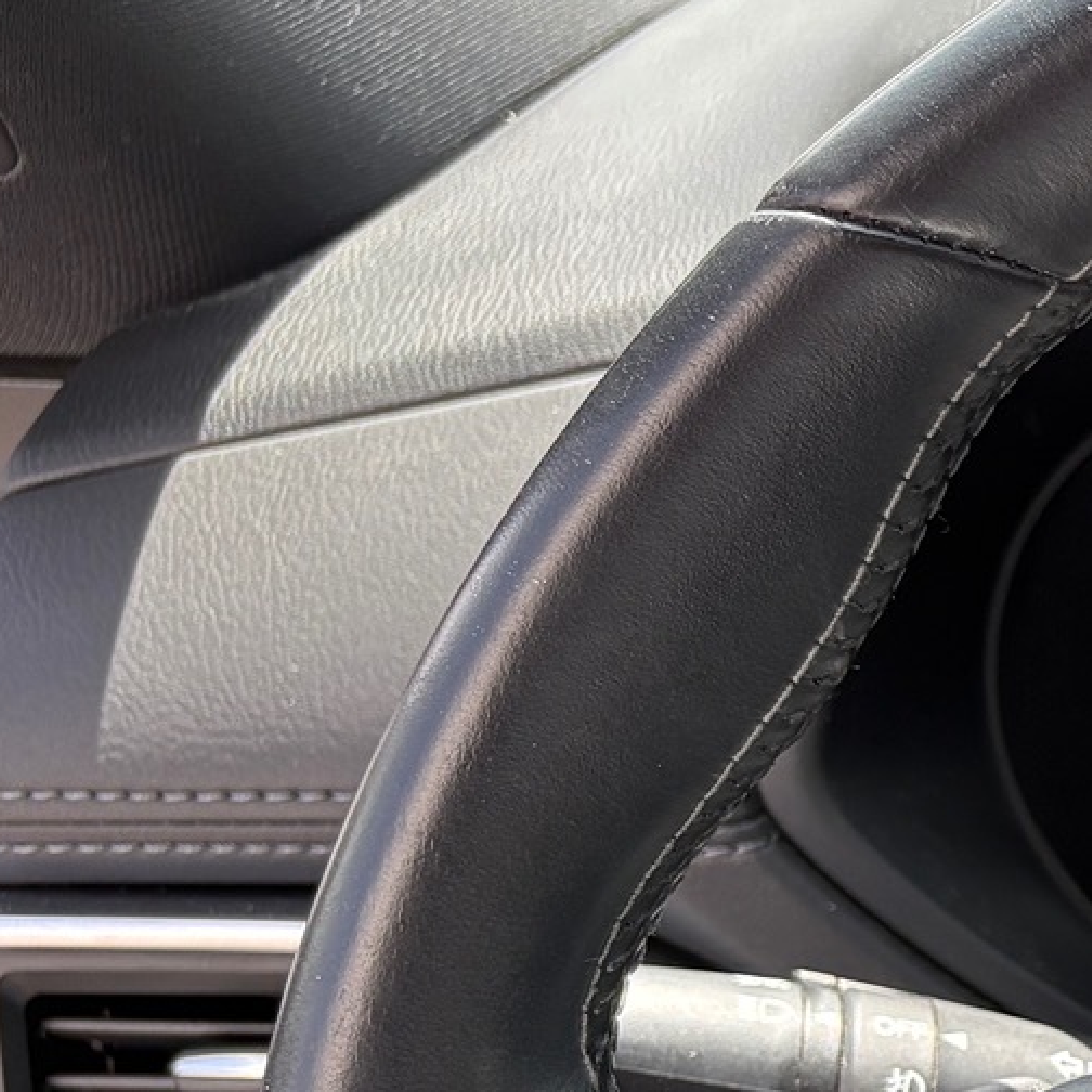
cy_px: 997
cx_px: 2091
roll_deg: -2.1
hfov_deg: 15.6
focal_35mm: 92
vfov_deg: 18.5
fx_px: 3284
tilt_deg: -24.9
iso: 64
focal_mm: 5.96
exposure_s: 1/331
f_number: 1.6
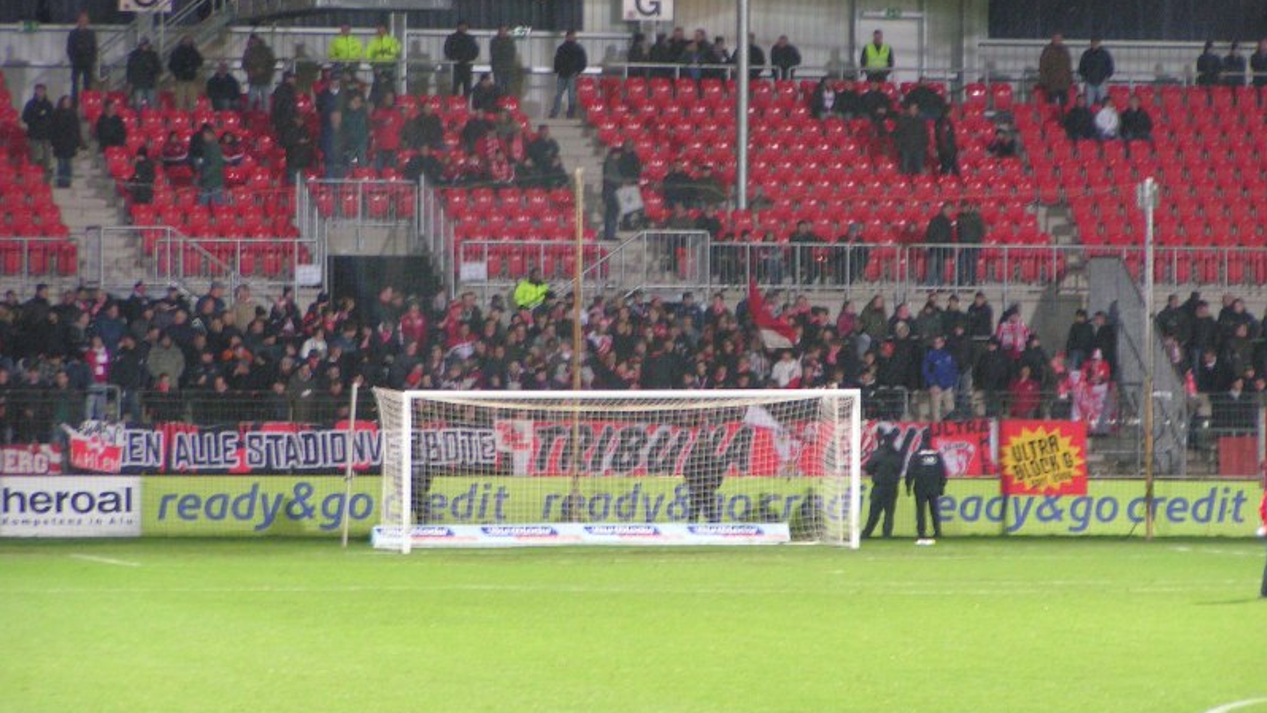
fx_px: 7560
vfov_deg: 5.4
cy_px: 318
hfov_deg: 9.6
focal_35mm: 225
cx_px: 634
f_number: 3.5
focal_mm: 31.5
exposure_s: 1/25
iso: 200
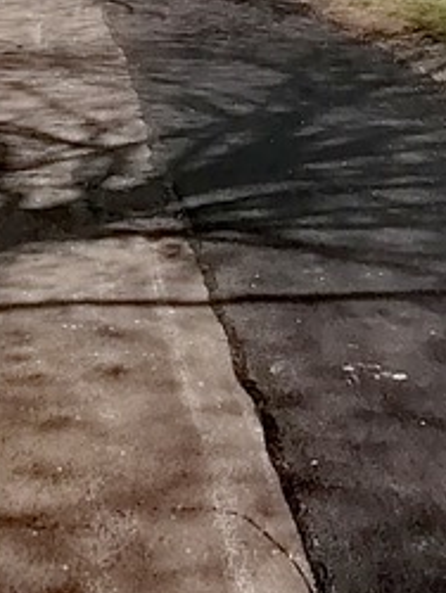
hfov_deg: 16.9
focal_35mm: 87
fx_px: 1492
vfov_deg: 21.9
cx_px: 81
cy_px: 50
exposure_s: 1/923
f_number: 2.4
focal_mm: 2.7
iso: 50
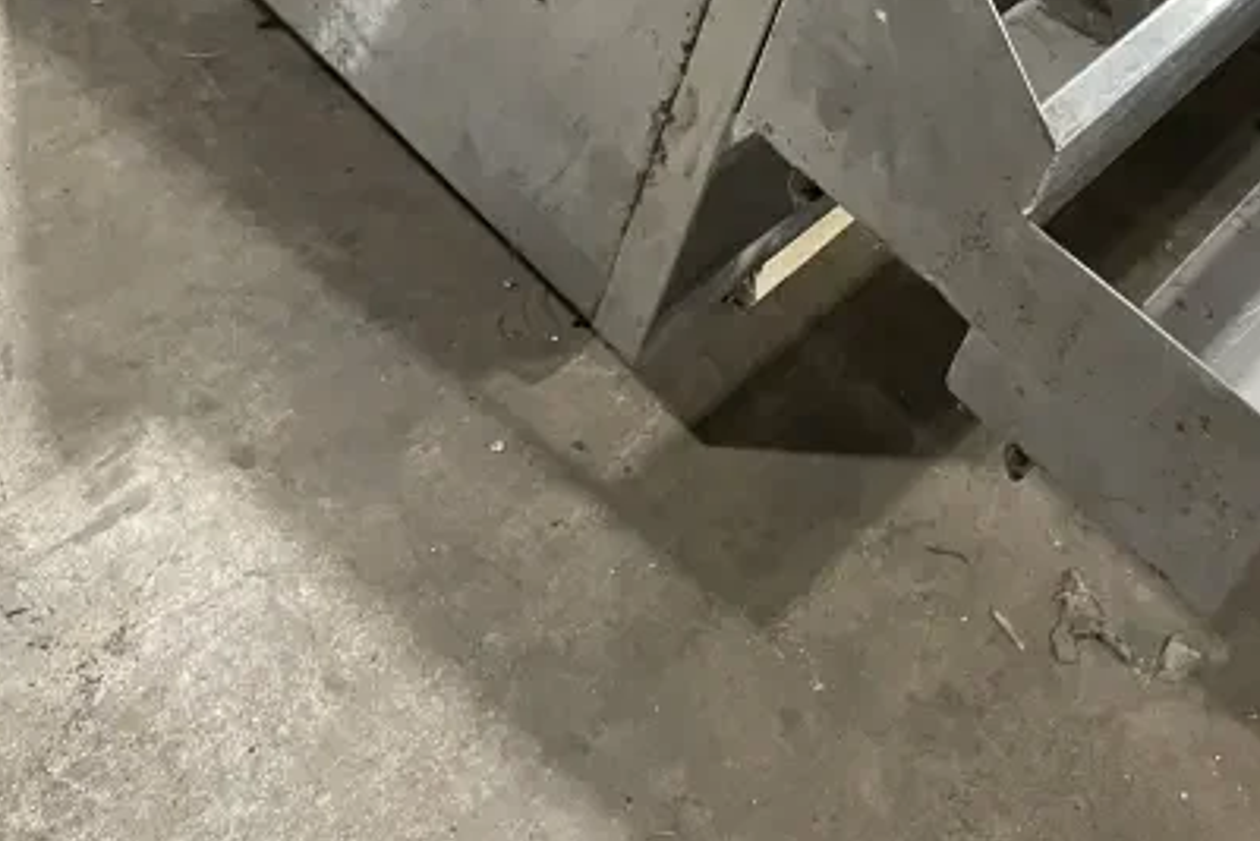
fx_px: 1926
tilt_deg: -25.6
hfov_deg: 35.8
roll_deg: -12.8
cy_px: -345
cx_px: 850
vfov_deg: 21.5
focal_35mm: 55
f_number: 1.6
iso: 250
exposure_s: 1/60
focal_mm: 4.2
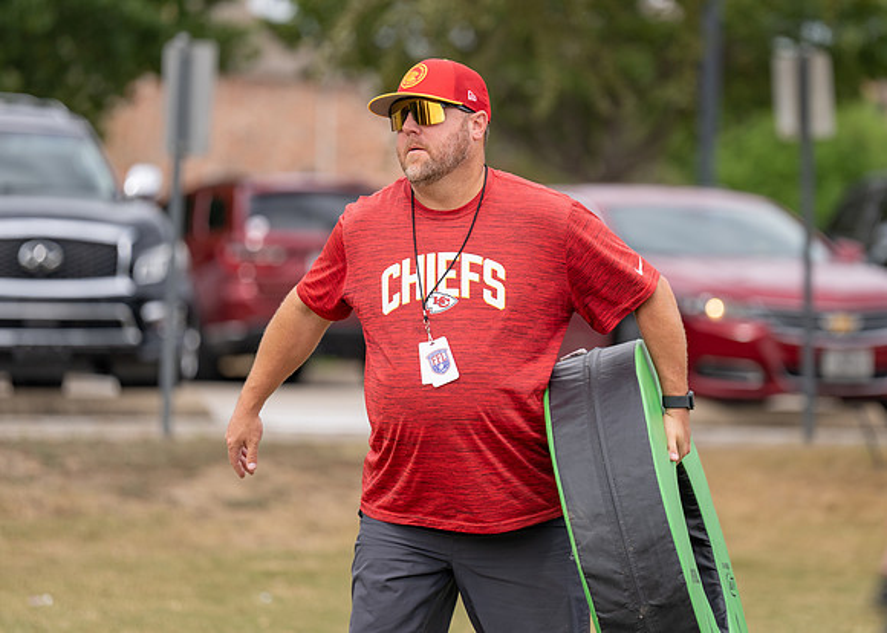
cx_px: 528
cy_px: 285
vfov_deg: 6.4
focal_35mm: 224
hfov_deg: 9.0
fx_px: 5631
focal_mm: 170
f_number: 2.8
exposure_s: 1/1600
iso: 100
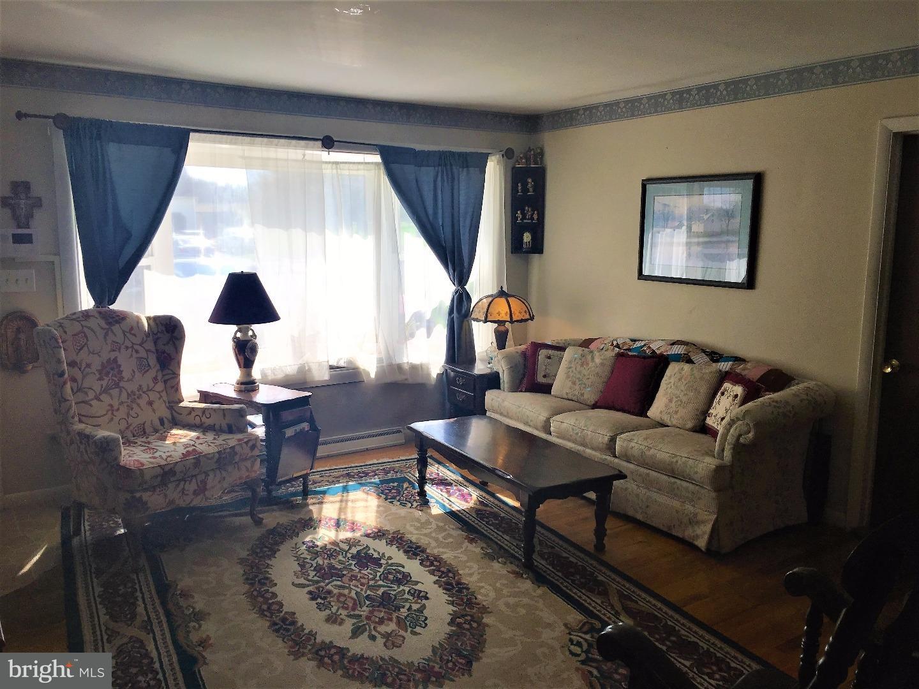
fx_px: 770
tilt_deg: -8.3
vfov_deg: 48.2
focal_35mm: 29
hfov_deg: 61.7
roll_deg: -1.7
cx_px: 460
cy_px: 344
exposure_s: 1/264
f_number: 2.2
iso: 25
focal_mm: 4.15
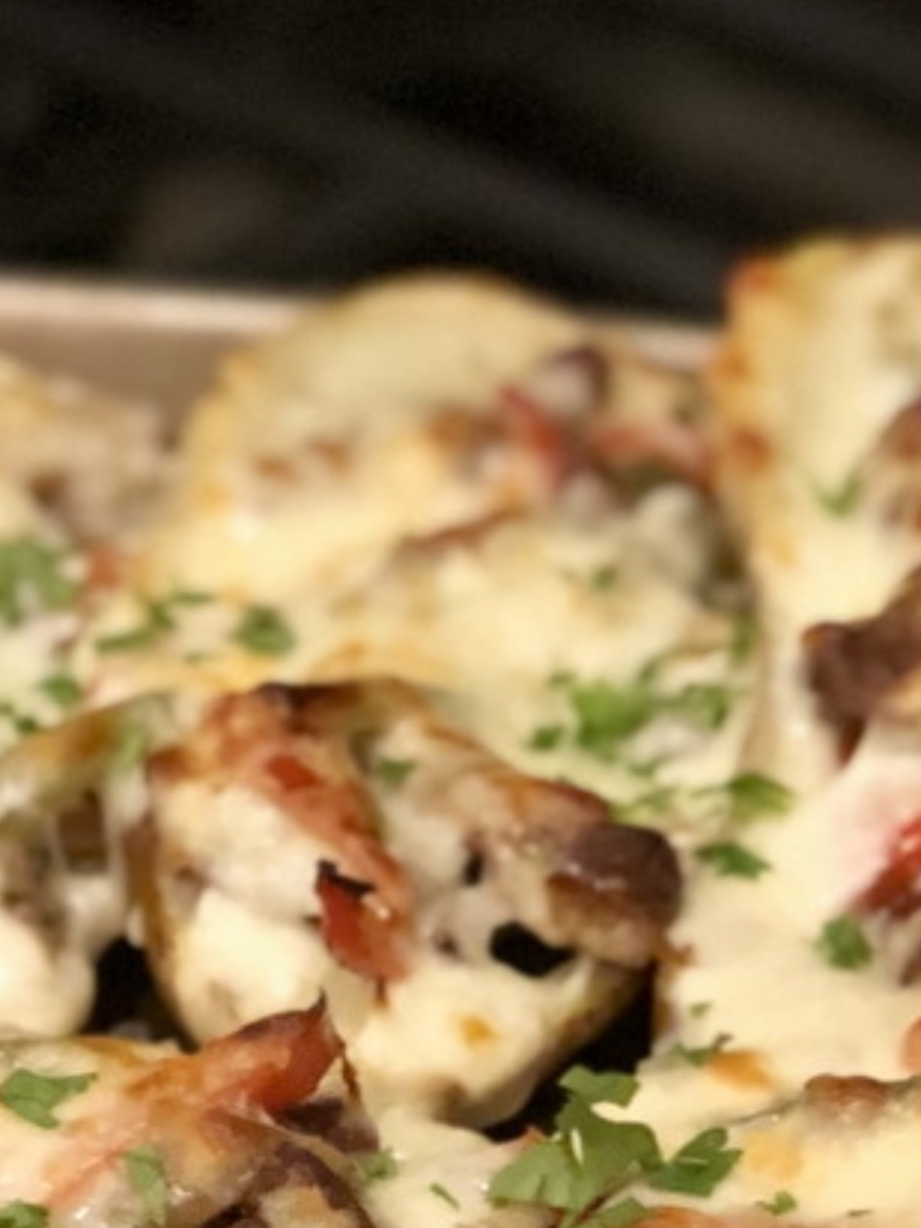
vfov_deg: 9.8
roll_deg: -2.0
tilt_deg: -31.5
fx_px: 7166
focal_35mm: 202
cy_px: 912
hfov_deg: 7.4
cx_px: 620
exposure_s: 1/17
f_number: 2.4
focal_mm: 6
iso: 160
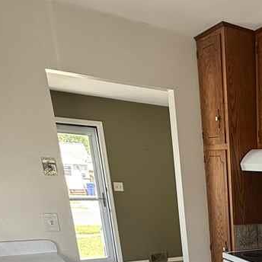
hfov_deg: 29.7
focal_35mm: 46
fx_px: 394
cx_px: 337
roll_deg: -2.0
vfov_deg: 30.9
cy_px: 316
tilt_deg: -19.1
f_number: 2.2
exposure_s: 1/99
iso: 125
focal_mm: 2.22
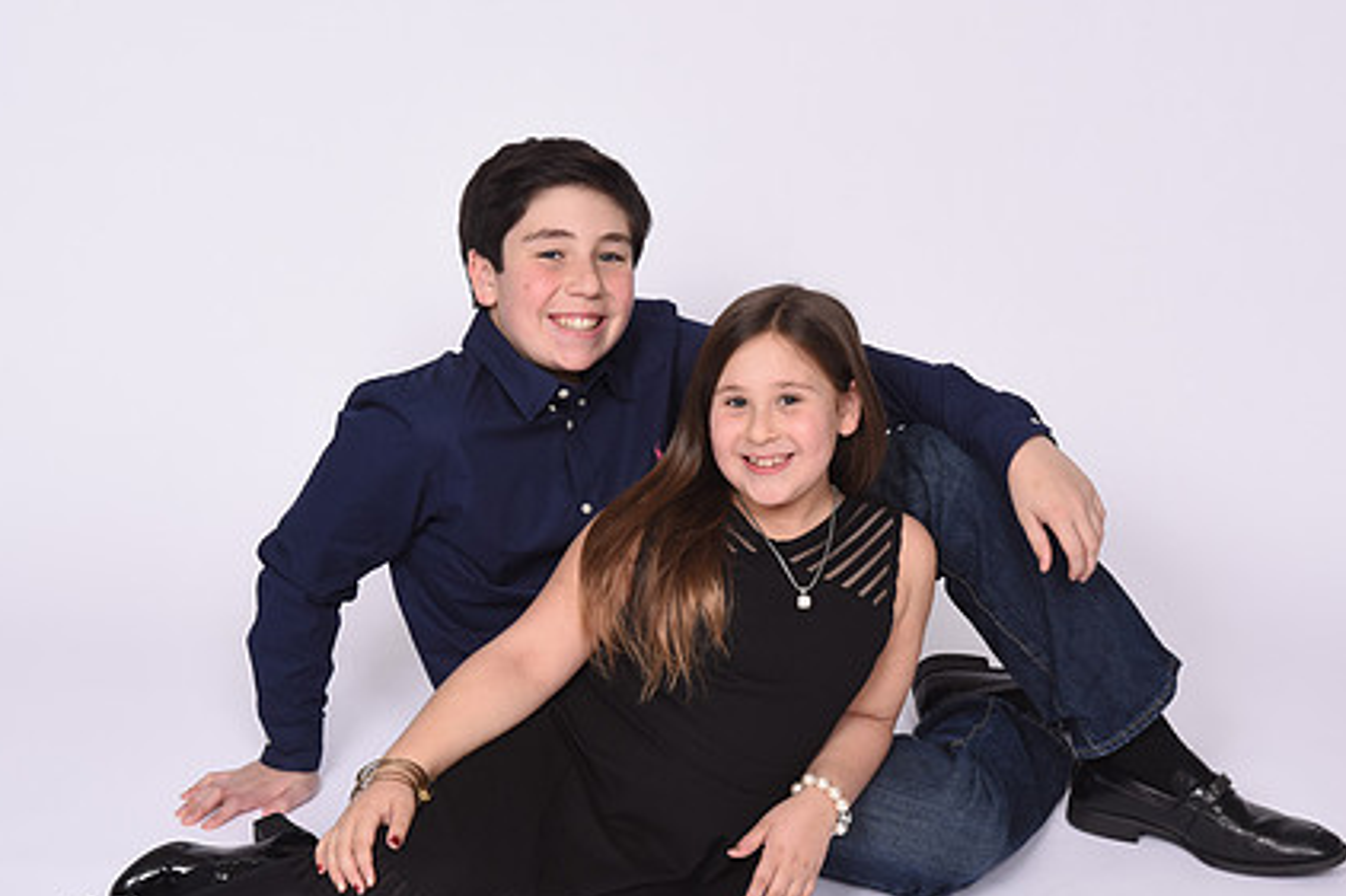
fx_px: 2467
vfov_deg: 20.5
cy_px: 582
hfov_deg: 30.5
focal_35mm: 66
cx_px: 673
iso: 320
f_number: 11
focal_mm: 48
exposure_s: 1/160
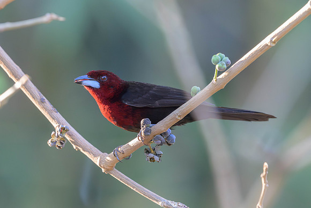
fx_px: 7952
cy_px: 96
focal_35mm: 920
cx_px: 104
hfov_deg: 2.2
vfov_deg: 1.5
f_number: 5.6
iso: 3600
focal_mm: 560
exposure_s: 1/640
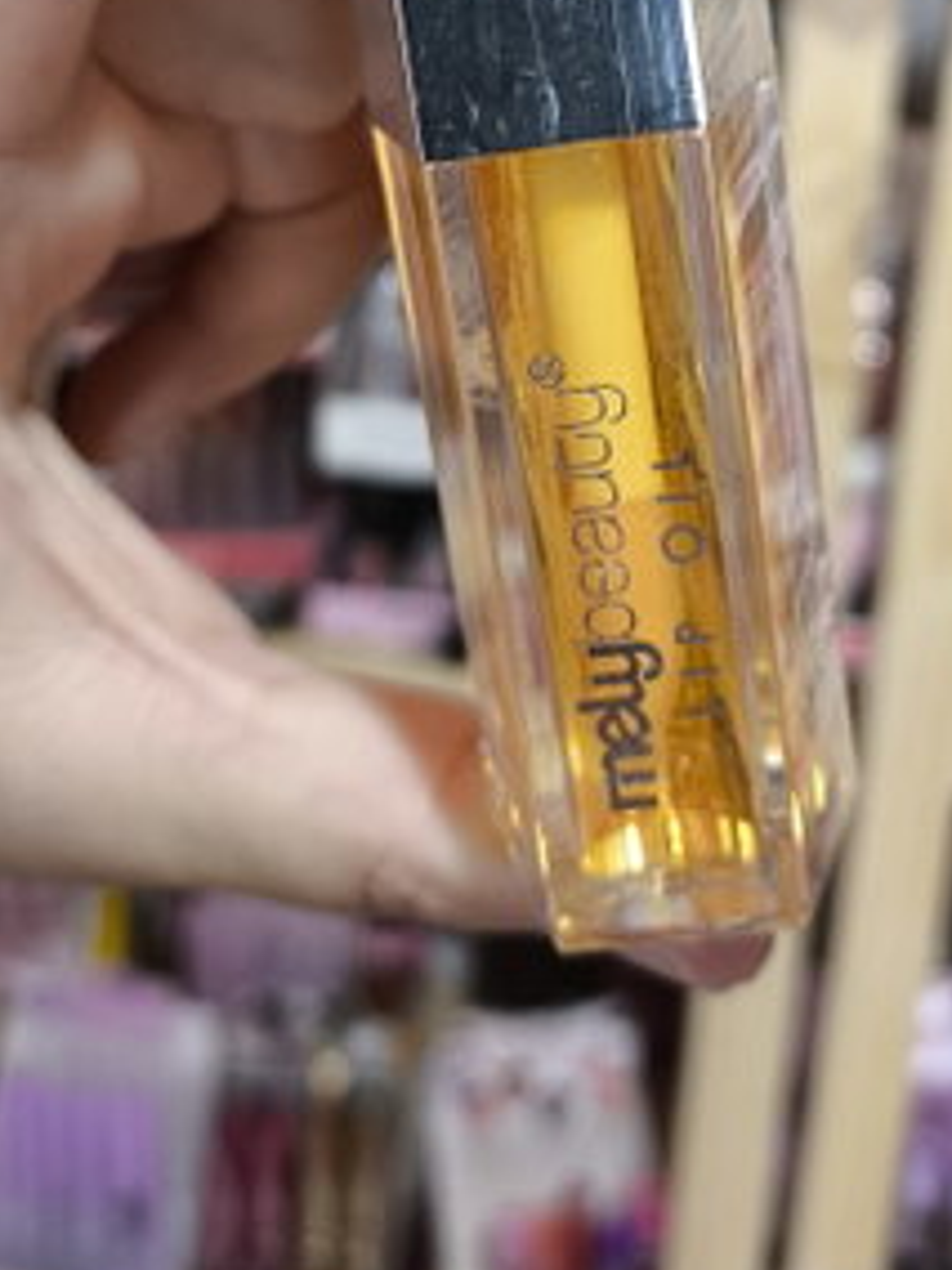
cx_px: 527
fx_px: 1723
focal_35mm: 47
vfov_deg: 38.4
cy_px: 195
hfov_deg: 30.9
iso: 500
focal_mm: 4.71
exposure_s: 1/33.3
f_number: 1.7
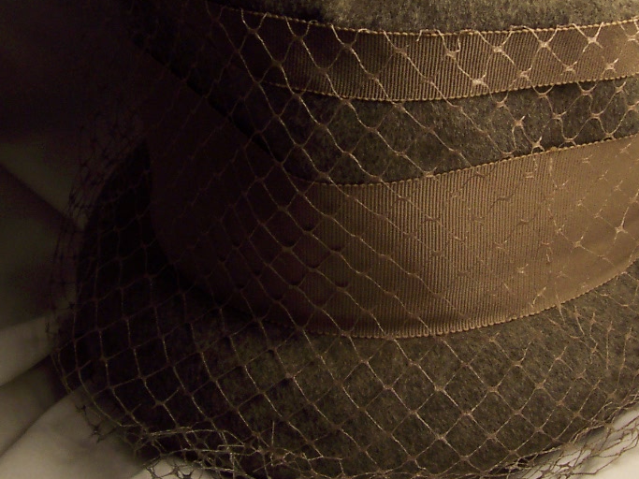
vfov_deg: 22.4
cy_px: 115
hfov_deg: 29.6
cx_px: 442
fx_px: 1200
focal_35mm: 65
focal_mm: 5.6
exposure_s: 1/350
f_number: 2.8
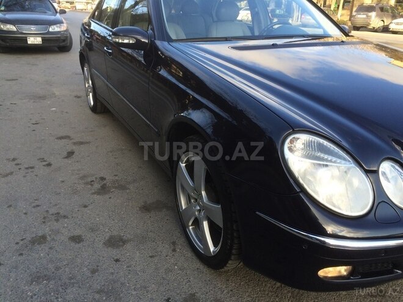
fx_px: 338
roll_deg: -0.5
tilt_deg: -23.5
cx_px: 202
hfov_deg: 61.7
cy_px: 151
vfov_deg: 48.2
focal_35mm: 29
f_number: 2.2
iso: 32
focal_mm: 4.15
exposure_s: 1/250
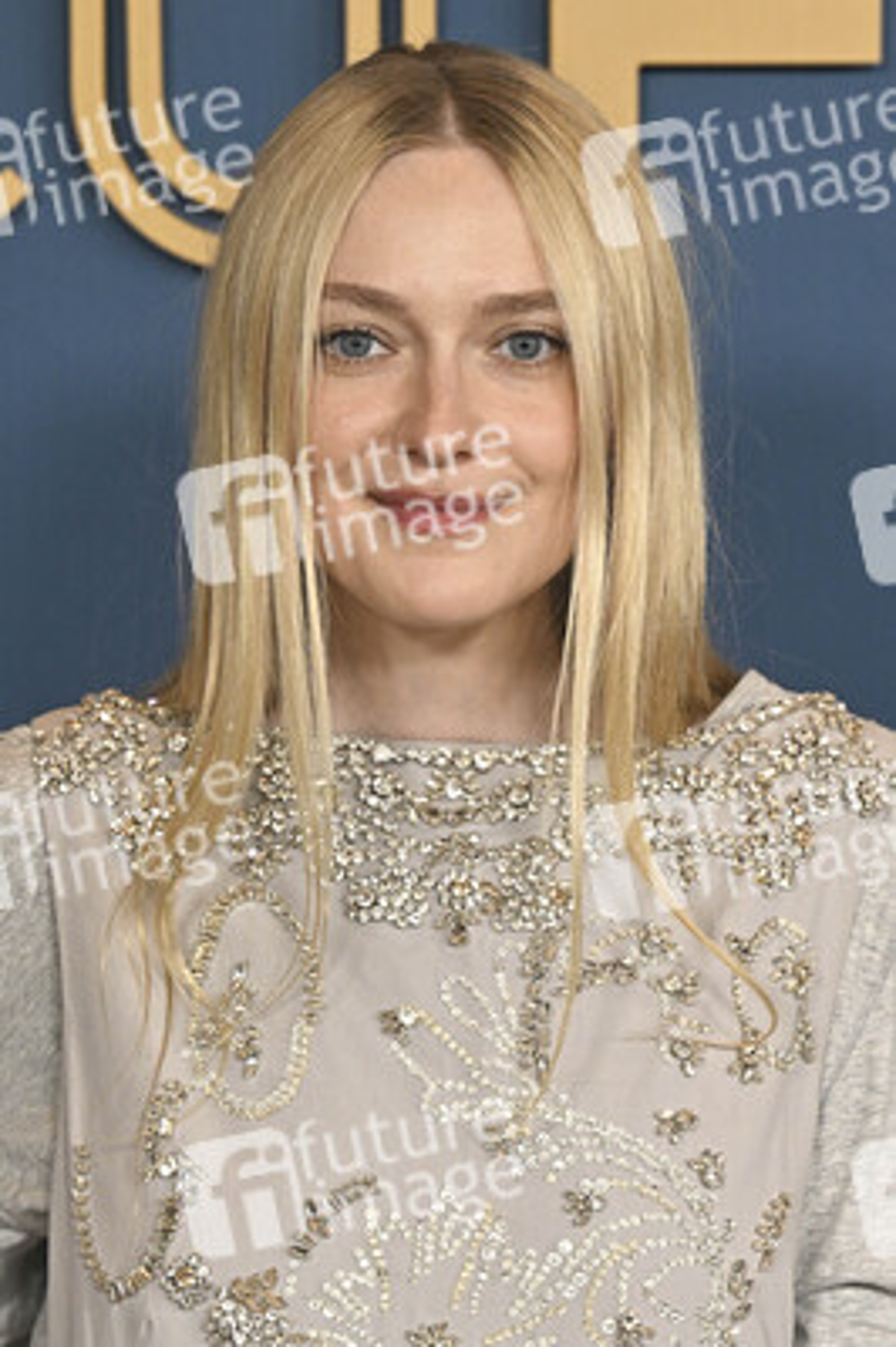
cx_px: 448
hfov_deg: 13.5
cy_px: 674
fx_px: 3777
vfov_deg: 20.2
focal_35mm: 101
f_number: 5.6
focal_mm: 101
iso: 2000
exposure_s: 1/320
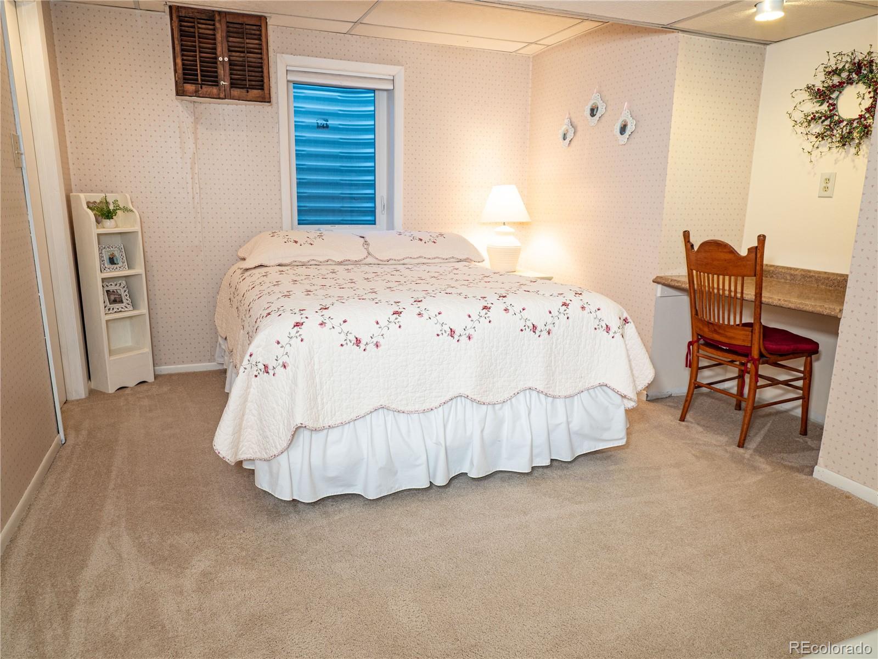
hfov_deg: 71.6
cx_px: 439
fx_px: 609
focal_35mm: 24
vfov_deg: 56.8
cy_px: 330
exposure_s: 1/8
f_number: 4.5
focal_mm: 12
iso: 200
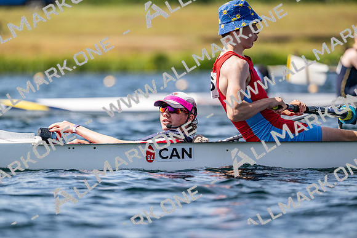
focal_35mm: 400
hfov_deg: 5.2
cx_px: 178
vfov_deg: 3.4
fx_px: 3967
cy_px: 119
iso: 220
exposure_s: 1/2500
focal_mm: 400
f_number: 4.5
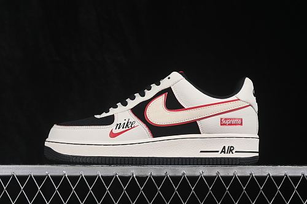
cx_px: 154
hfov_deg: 27.0
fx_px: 639
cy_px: 102
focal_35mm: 75
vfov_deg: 18.2
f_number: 8
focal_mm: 50
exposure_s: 1/80
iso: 160
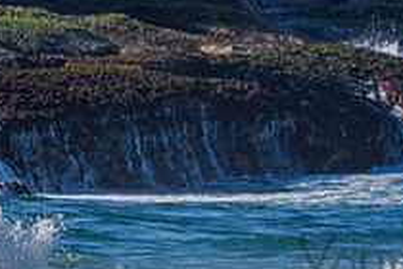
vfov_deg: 0.7
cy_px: 247
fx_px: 23137
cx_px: 497
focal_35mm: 2067
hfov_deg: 1.0
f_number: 5.6
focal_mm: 500
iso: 320
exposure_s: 1/2000
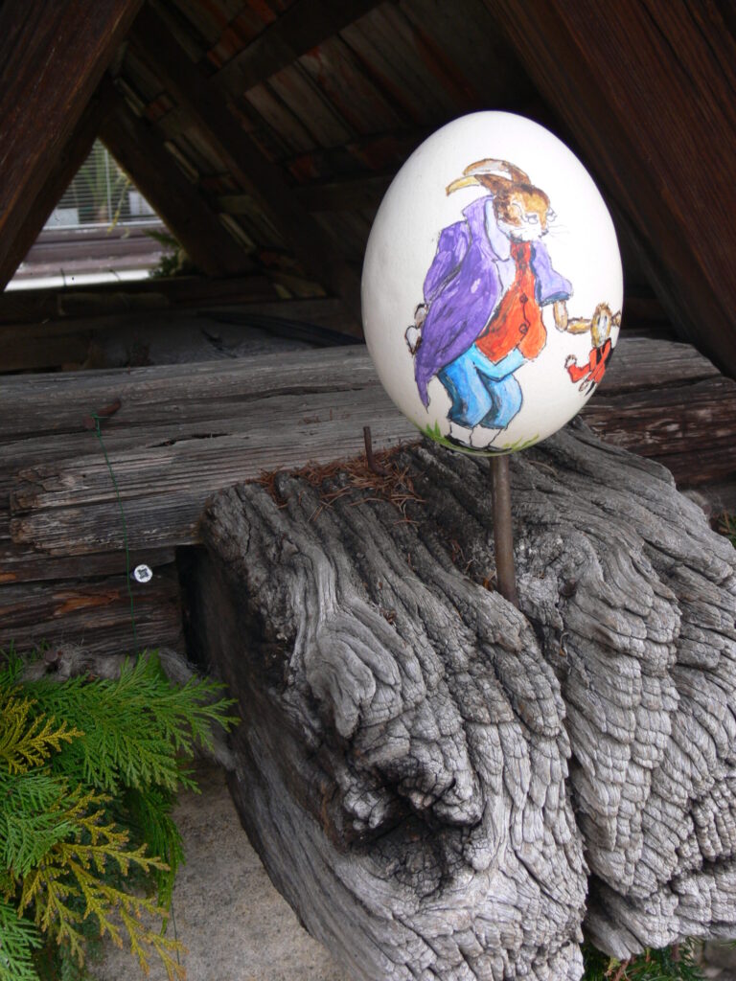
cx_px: 368
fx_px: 992
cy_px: 490
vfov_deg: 52.6
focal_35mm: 35
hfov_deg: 40.7
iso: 80
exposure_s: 1/60
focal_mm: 7.4
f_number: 4
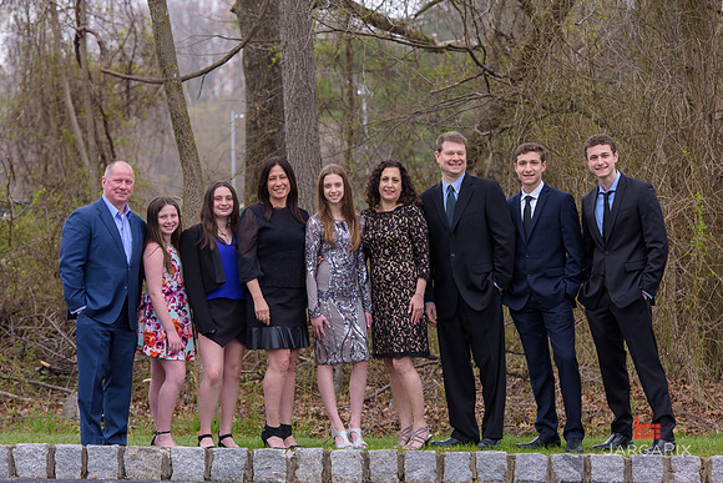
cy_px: 265
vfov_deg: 10.8
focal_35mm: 127
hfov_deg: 16.1
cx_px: 362
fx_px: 2553
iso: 400
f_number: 5
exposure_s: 1/500
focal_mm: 116
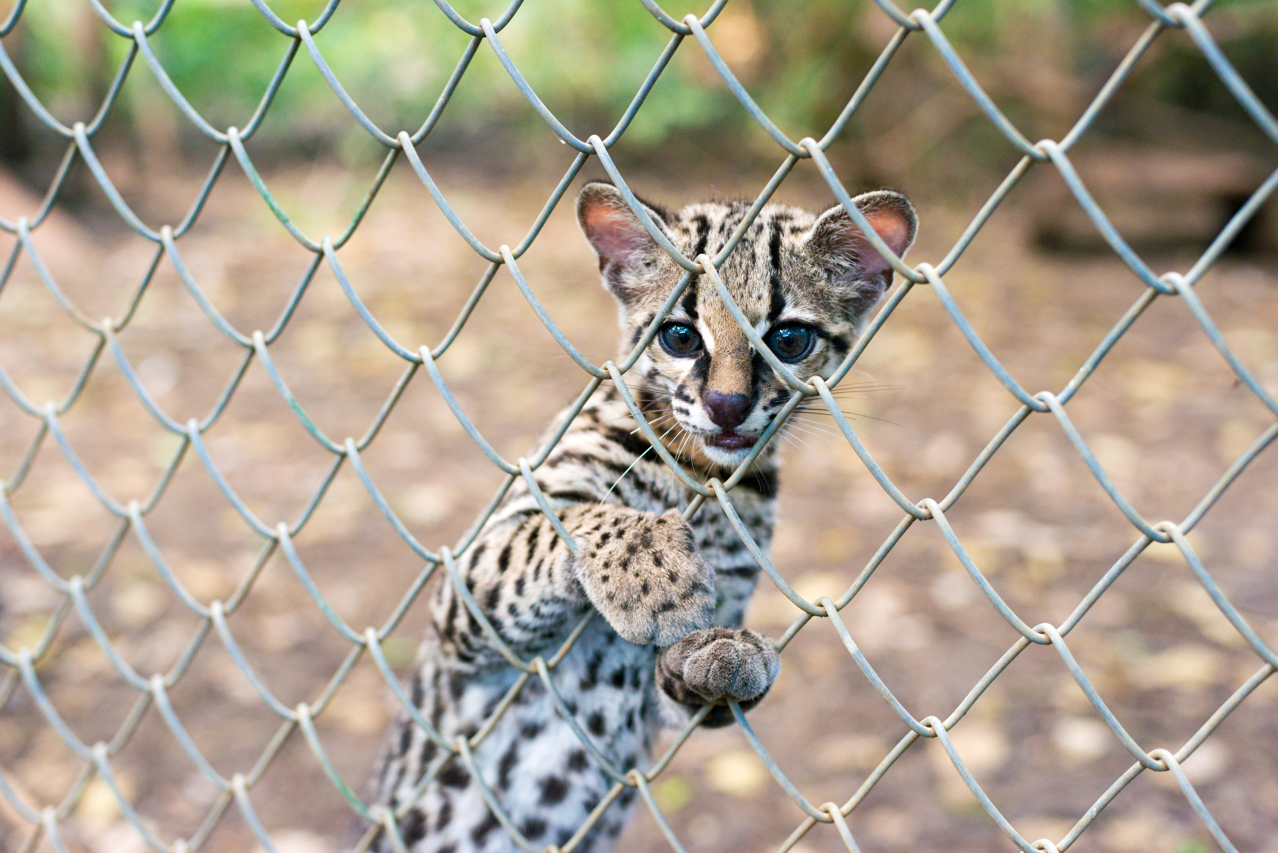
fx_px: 1775
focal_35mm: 50
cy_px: 426
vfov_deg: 27.0
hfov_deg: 39.6
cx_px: 639
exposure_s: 1/125
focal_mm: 50
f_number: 3.2
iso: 320
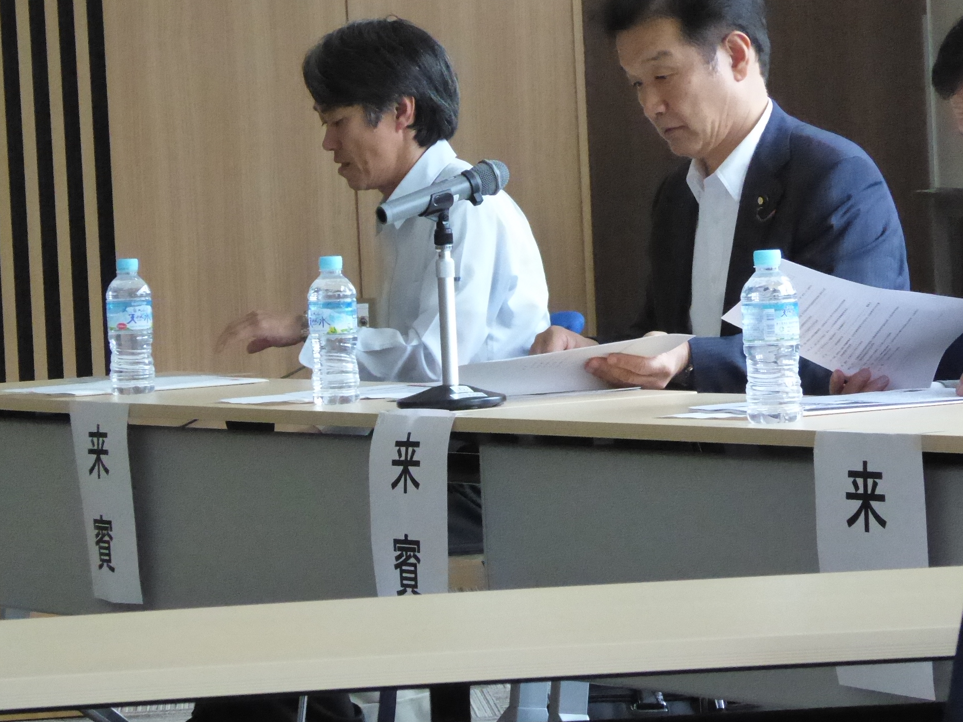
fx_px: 5620
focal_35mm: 202
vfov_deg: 7.4
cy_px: 322
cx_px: 547
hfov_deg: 9.8
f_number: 5.3
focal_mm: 24.2
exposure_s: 1/250
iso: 2500
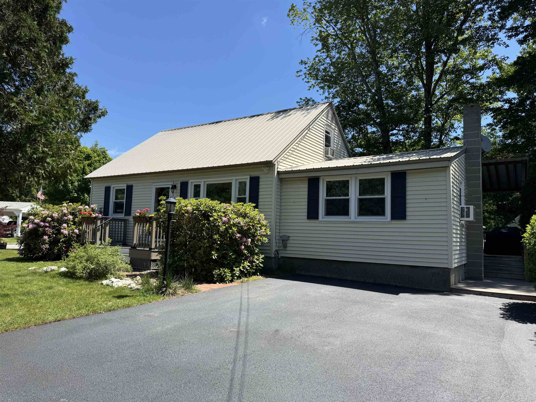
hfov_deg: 71.6
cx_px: 268
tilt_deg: +4.6
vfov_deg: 56.8
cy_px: 201
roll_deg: -2.3
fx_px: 372
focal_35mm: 24
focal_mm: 6.76
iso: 80
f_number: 1.78
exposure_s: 1/2959
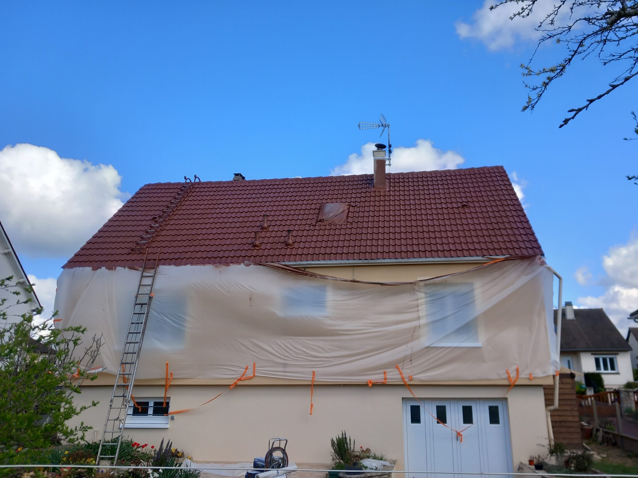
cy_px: 243
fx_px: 535
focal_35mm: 29
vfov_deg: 48.2
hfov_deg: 61.6
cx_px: 332
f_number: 1.8
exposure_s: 1/364
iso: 20
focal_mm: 4
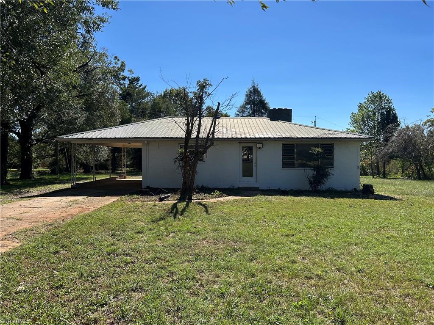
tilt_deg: -1.6
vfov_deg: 53.1
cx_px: 217
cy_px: 162
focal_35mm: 26
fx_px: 326
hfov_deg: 67.3
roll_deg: +0.1
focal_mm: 5.7
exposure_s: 1/4115
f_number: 1.5
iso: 50
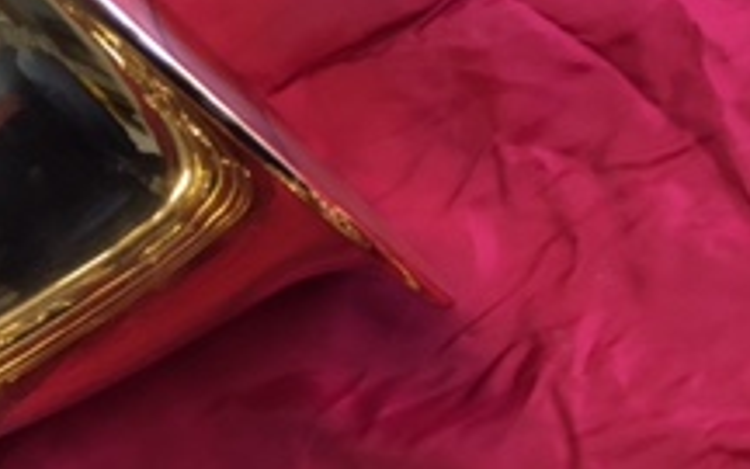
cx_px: 951
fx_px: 1860
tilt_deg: -85.6
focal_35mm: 91
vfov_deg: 13.3
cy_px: 761
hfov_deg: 20.9
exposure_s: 1/33
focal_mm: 4.15
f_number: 2.2
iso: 125
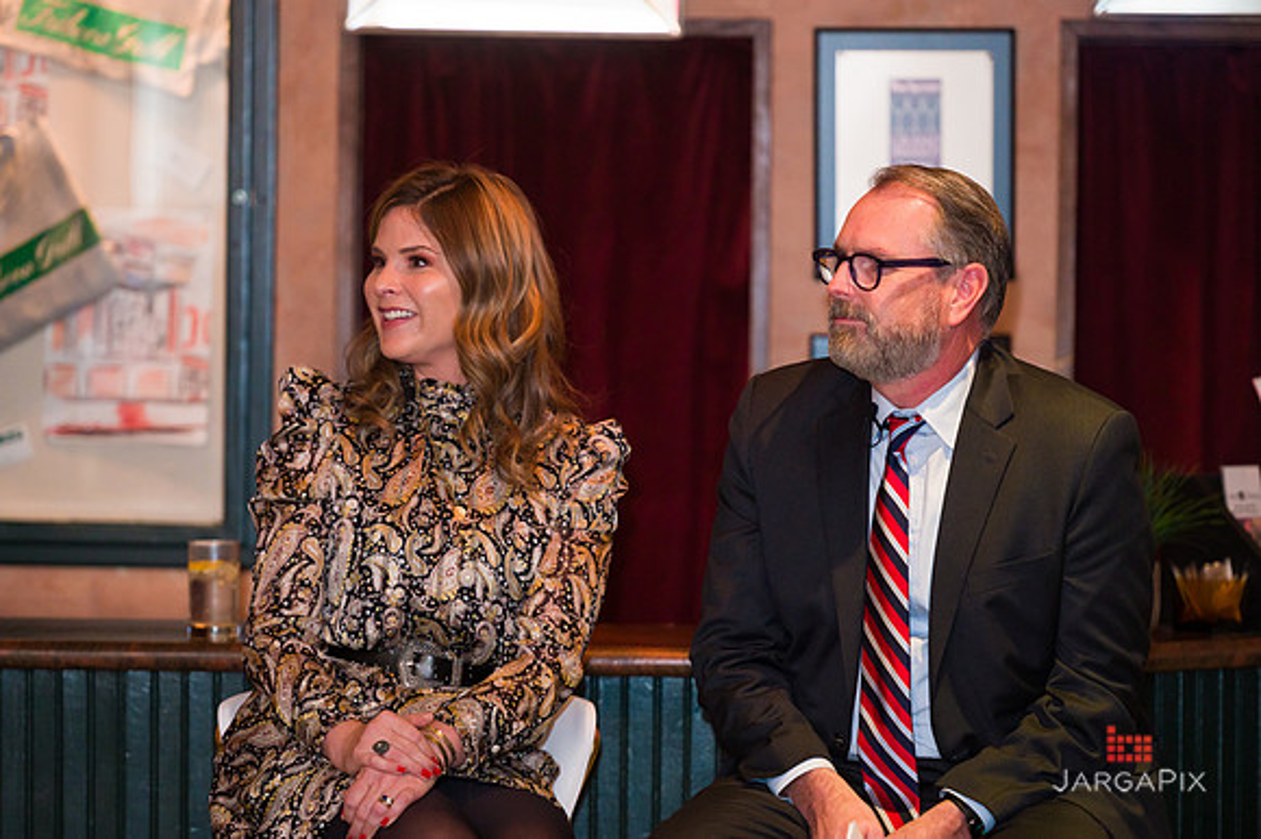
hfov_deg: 12.1
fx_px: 5951
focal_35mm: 170
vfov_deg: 8.1
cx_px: 630
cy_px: 420
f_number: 3.2
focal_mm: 170
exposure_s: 1/125
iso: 1600
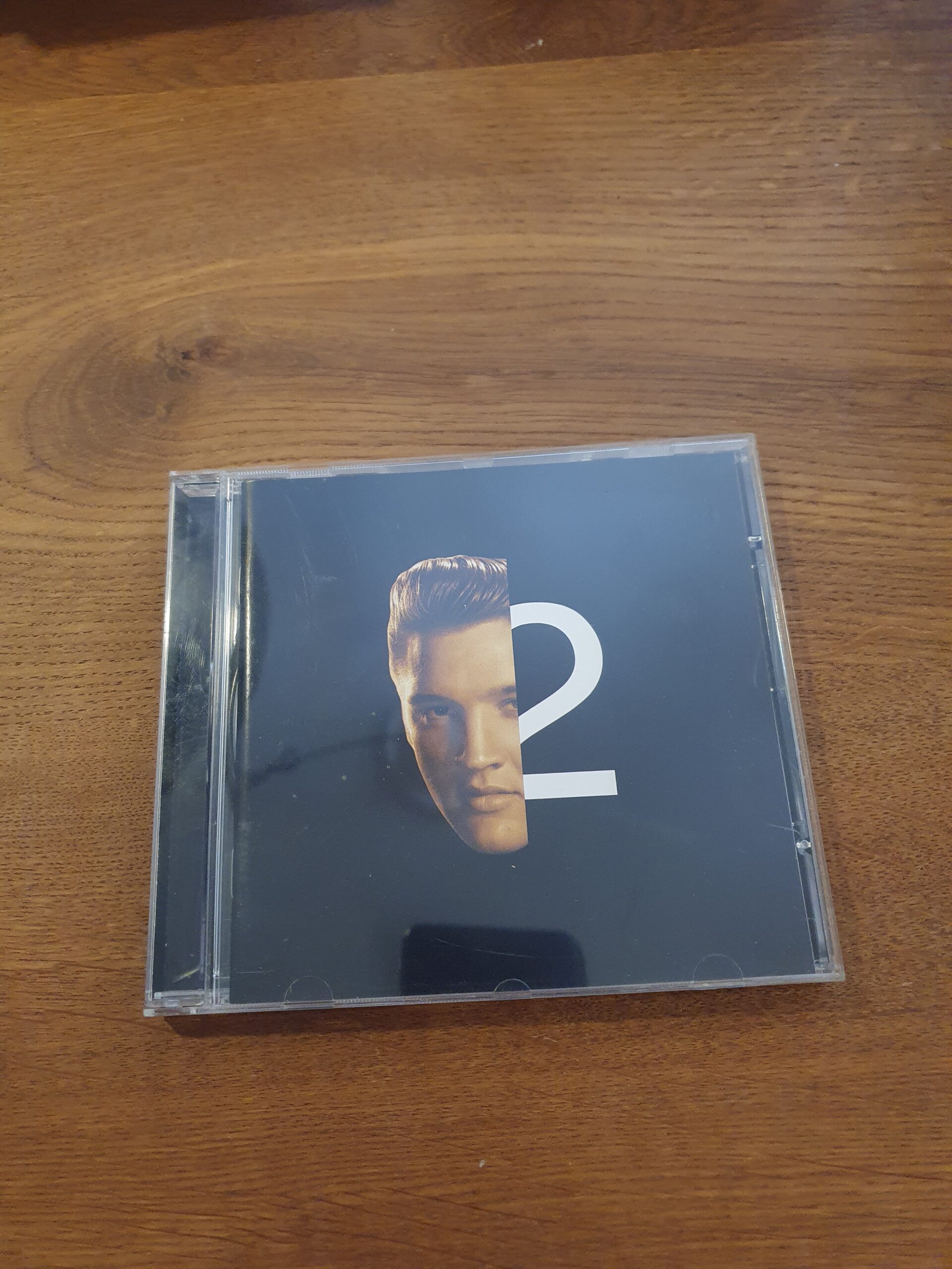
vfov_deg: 67.3
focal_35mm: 26
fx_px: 953
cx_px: 476
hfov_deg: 53.1
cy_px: 634
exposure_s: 1/50
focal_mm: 4.32
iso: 320
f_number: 1.5
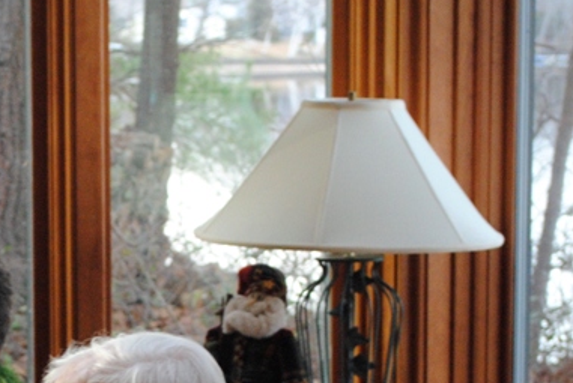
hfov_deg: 11.1
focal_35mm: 183
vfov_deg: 7.4
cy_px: 512
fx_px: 2916
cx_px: -75
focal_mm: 40
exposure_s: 1/40
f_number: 5.3
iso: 800
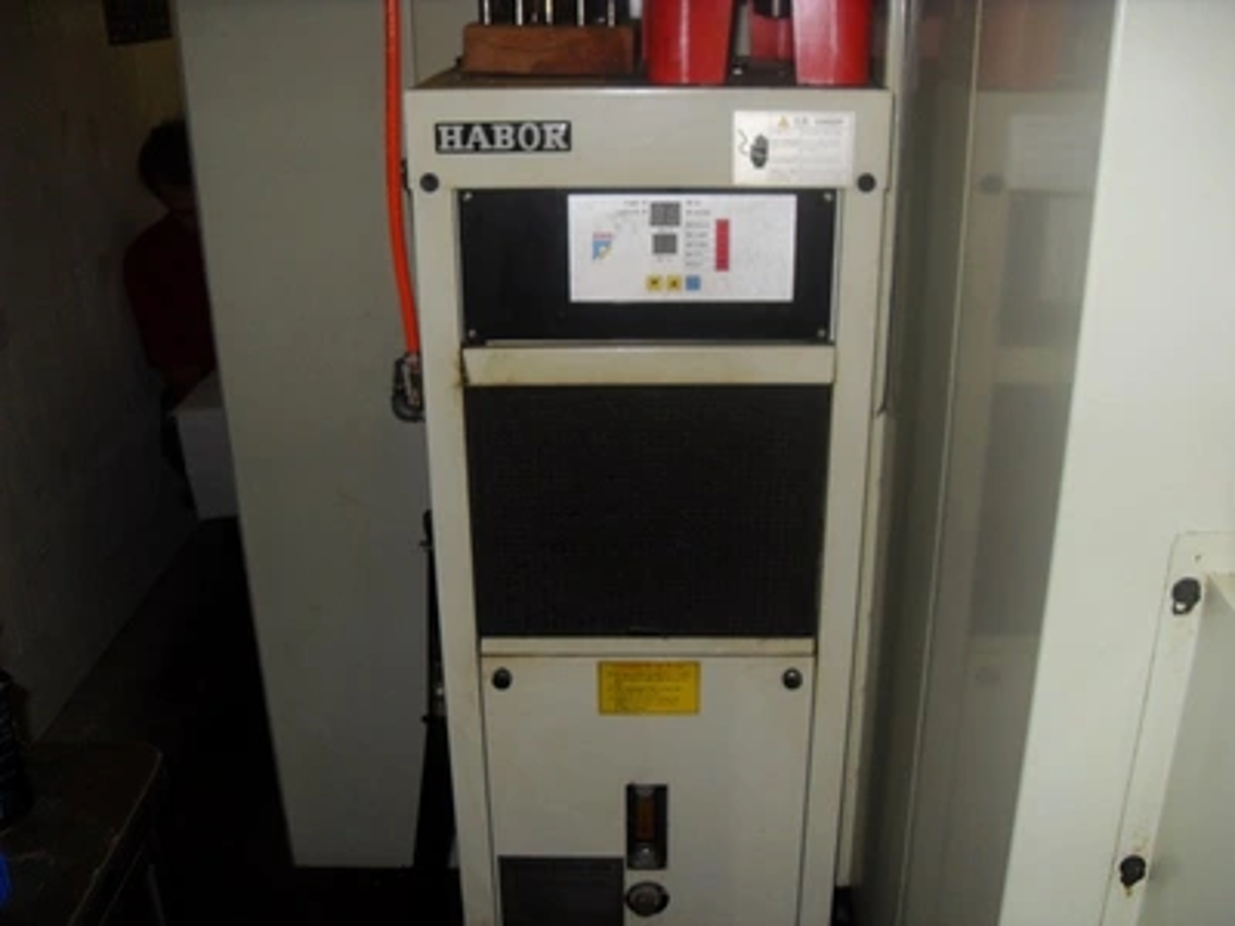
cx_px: 618
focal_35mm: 34
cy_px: 463
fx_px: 1213
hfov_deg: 54.0
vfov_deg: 41.8
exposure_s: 1/45
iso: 100
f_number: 2.8
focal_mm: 6.3
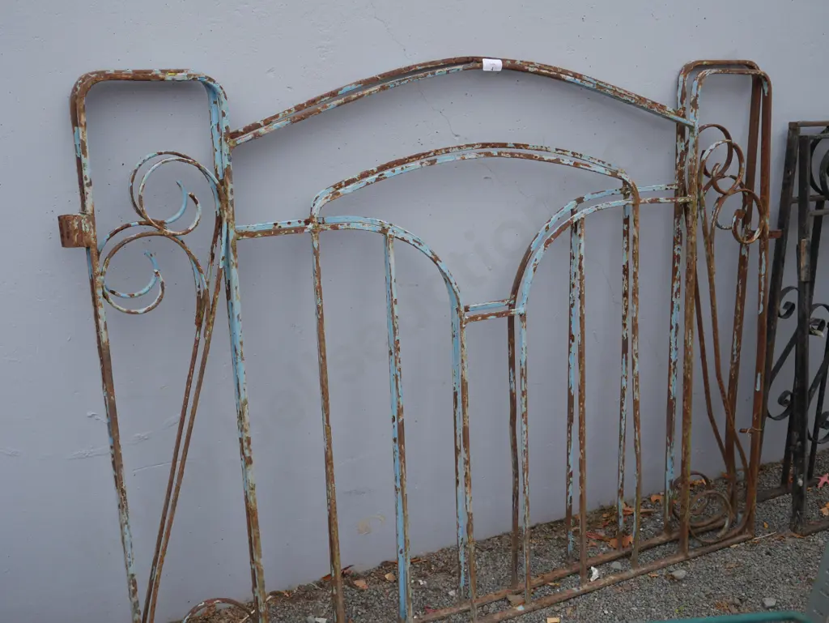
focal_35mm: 38
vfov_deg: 37.8
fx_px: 910
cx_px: 414
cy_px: 312
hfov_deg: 49.0
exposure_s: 1/125
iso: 200
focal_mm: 19
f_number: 5
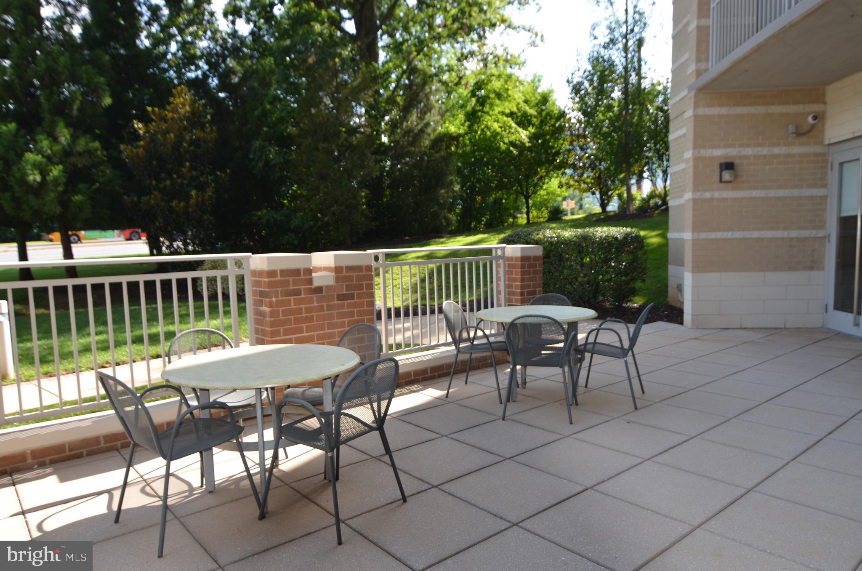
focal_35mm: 24
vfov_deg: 52.9
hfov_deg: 73.9
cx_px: 431
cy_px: 286
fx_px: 573
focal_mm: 16
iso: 100
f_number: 4.5
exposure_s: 1/200
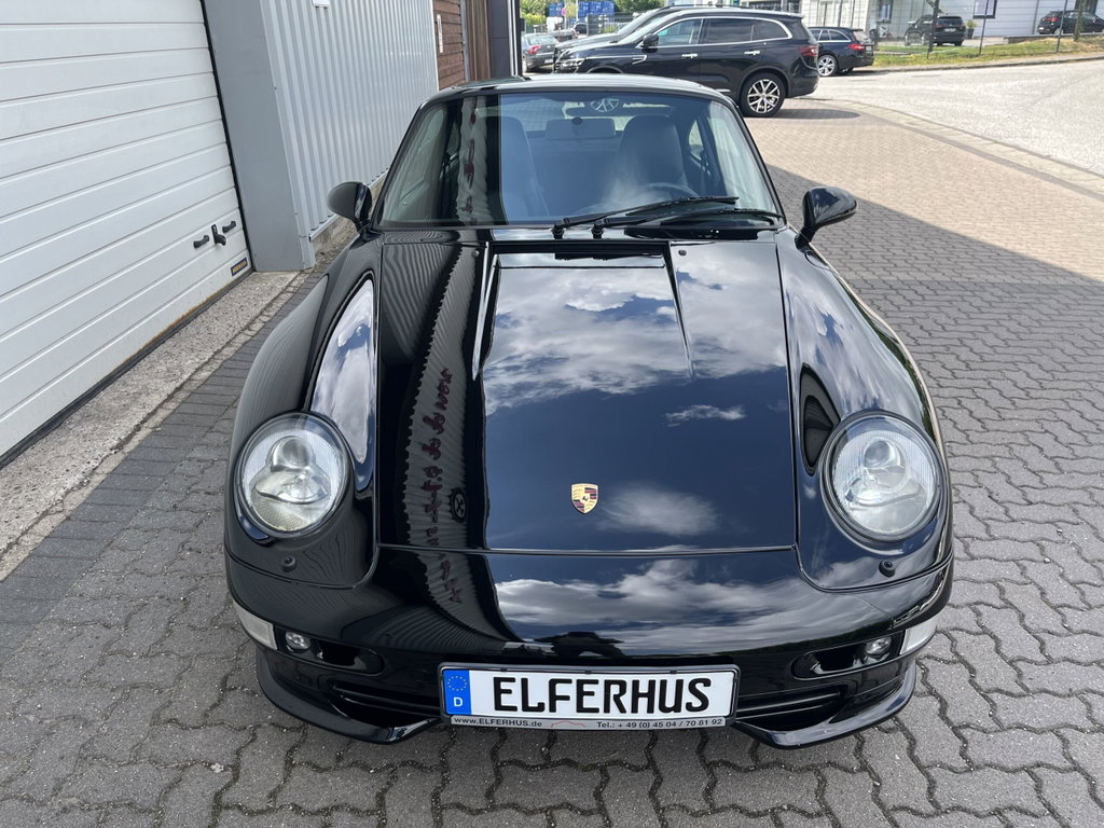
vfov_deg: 53.1
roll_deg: +1.9
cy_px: 414
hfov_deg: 67.3
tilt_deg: -24.7
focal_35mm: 26
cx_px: 552
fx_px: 829
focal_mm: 5.1
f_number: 1.6
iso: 50
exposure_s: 1/1018
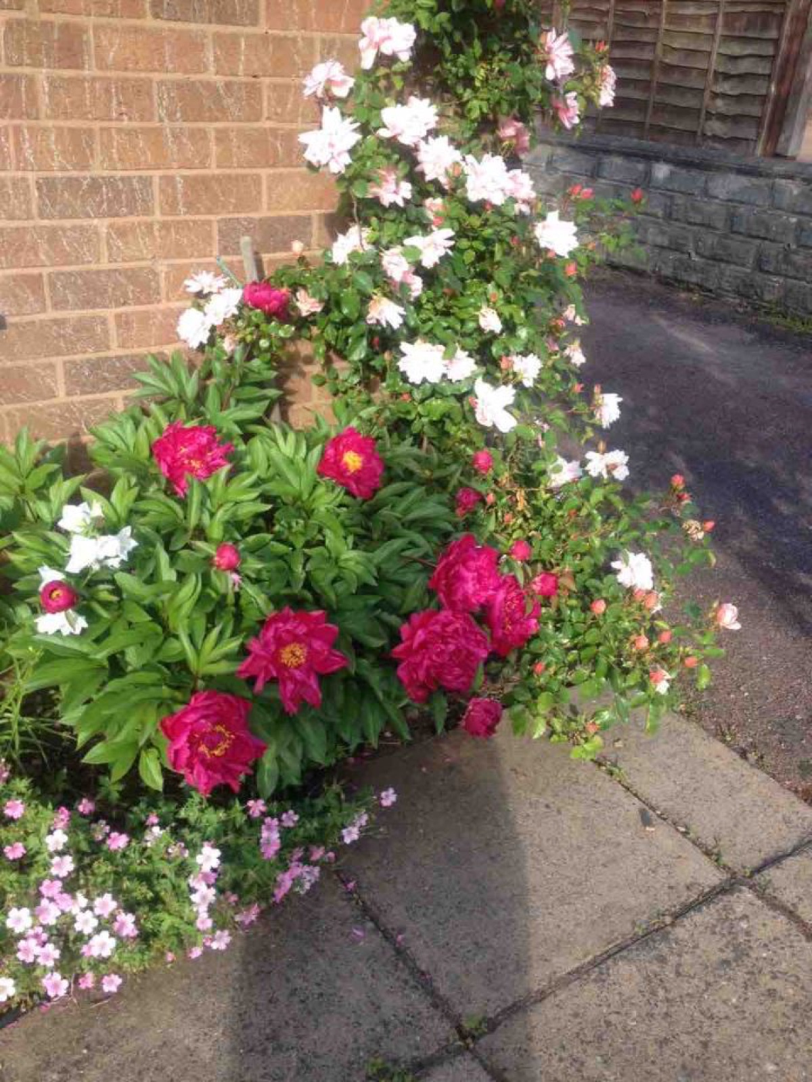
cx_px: 406
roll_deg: +0.2
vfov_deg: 52.6
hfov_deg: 40.7
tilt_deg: -25.1
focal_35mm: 35
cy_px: 541
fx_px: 1095
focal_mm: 4.28
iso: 50
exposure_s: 1/254
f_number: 2.4
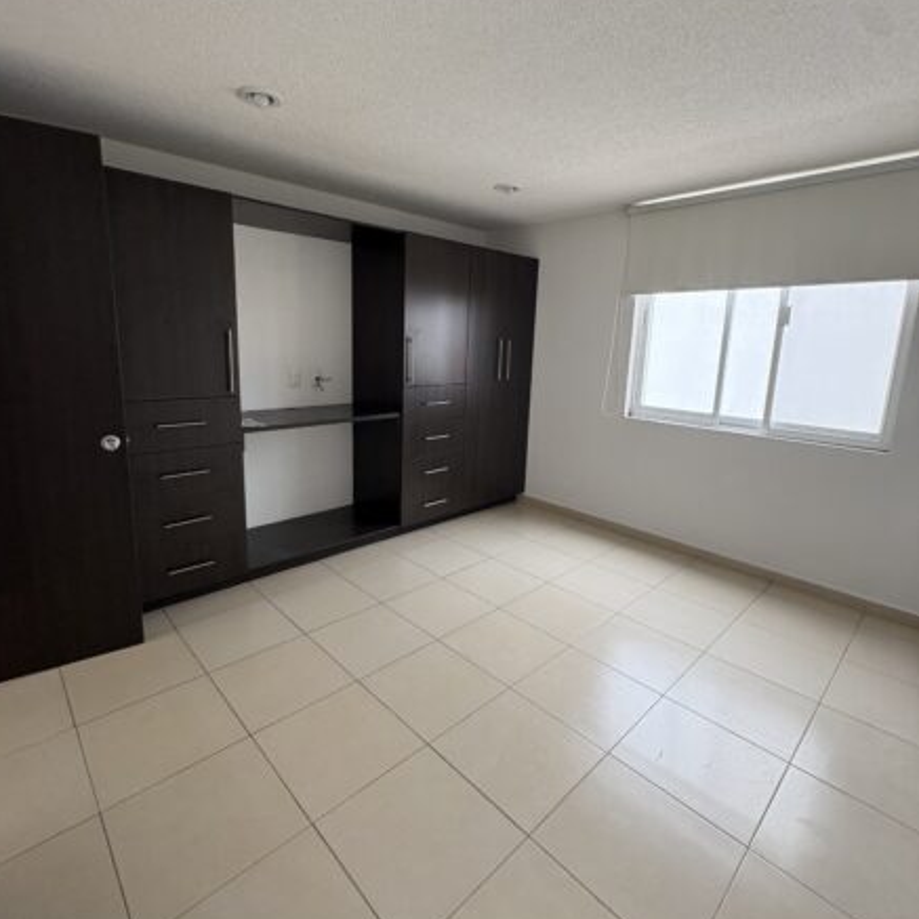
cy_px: 433
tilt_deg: -8.6
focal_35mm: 17
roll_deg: -1.0
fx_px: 511
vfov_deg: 83.9
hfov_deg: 84.0
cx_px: 448
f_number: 2.2
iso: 160
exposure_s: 1/99
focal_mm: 2.22
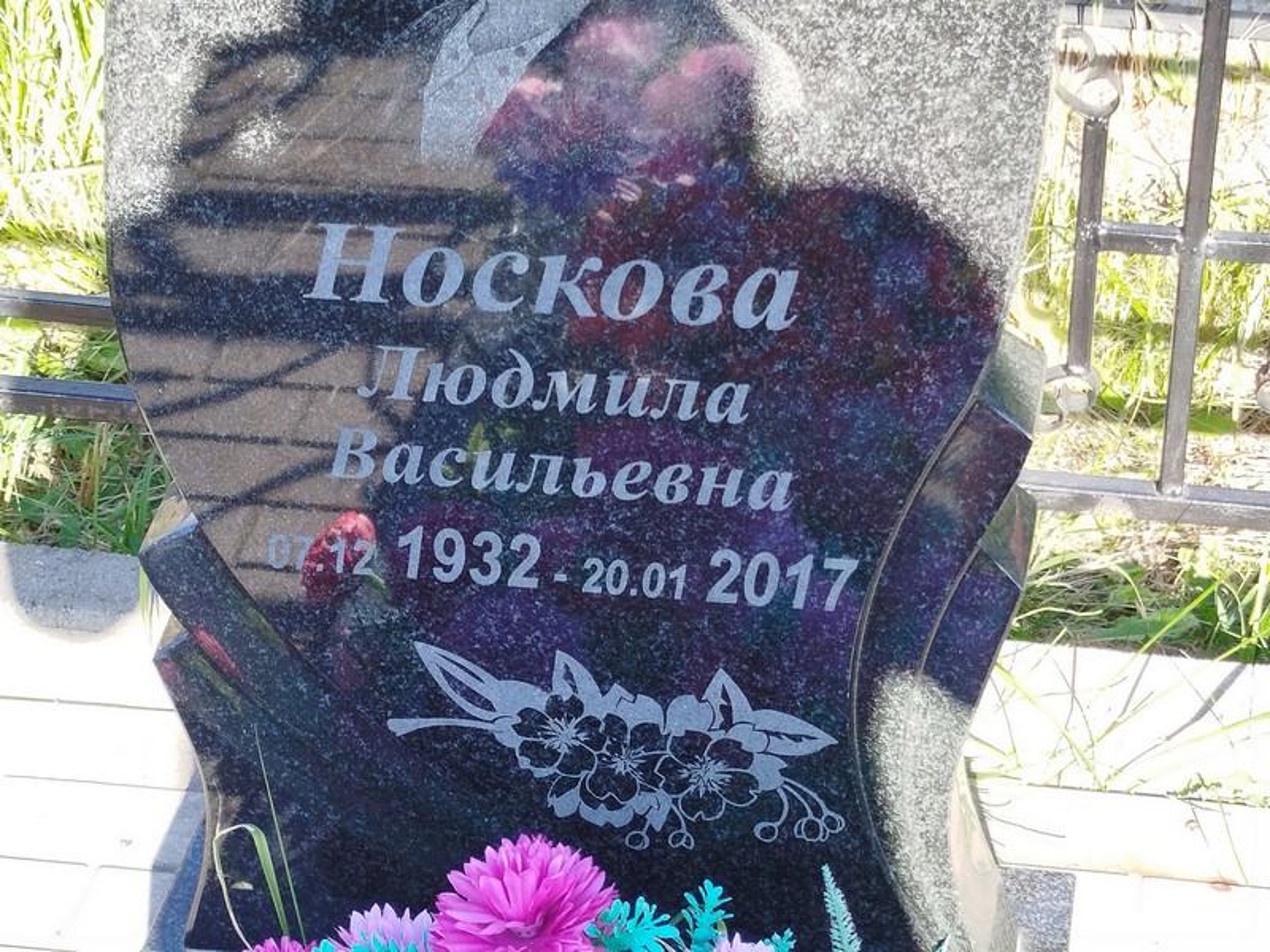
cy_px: 476
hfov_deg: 58.4
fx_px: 1137
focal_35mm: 31
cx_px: 635
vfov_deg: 45.4
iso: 50
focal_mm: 5.31
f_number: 1.7
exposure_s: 1/100
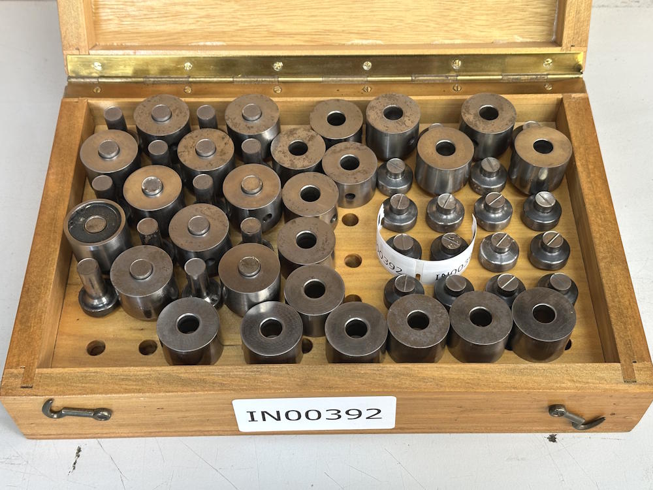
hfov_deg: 39.7
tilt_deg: -54.7
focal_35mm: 48
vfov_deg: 30.3
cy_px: 245
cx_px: 326
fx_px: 905
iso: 200
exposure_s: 1/33
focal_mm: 6.86
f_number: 1.78
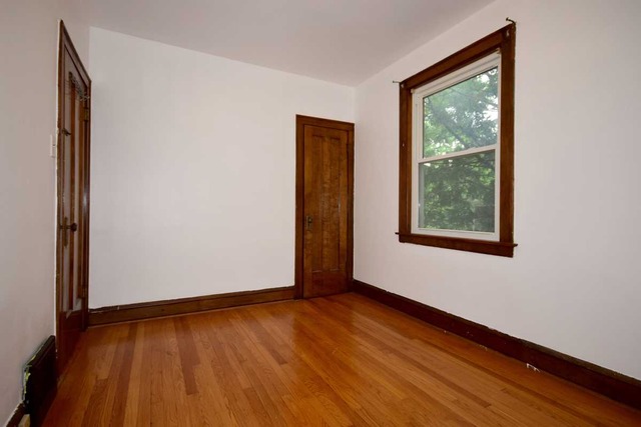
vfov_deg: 67.4
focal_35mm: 18
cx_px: 320
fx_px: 321
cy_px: 214
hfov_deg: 90.0
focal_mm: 12
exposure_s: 1/60
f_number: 6.3
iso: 500
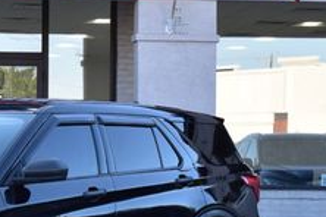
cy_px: 129
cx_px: -34
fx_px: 1331
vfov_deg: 9.3
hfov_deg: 13.7
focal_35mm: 147
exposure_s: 1/125
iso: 400
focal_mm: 34
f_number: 9
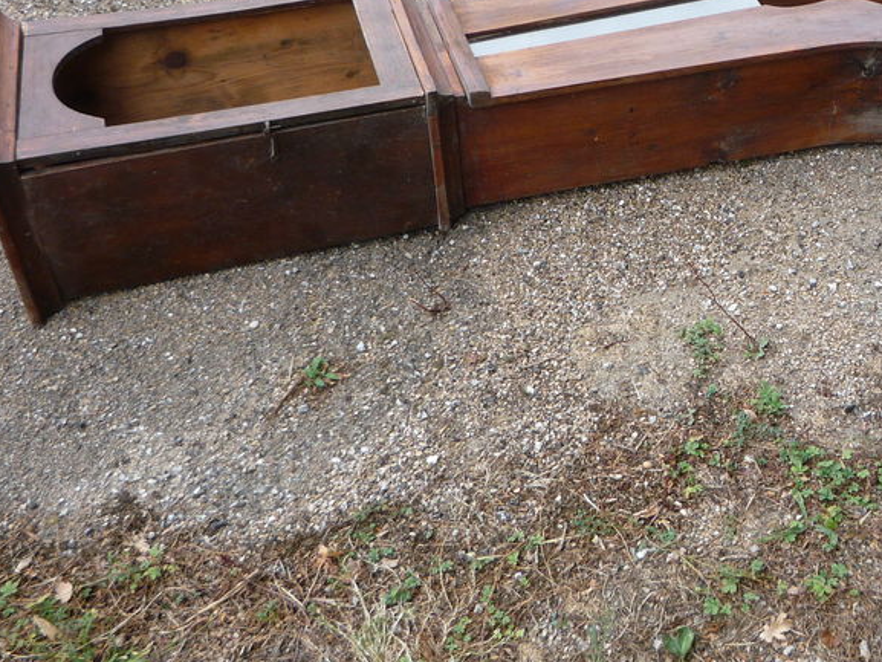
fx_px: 1325
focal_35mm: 52
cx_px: 725
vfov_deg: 27.5
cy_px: 135
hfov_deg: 35.4
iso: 100
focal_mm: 5.2
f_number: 4
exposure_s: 1/125
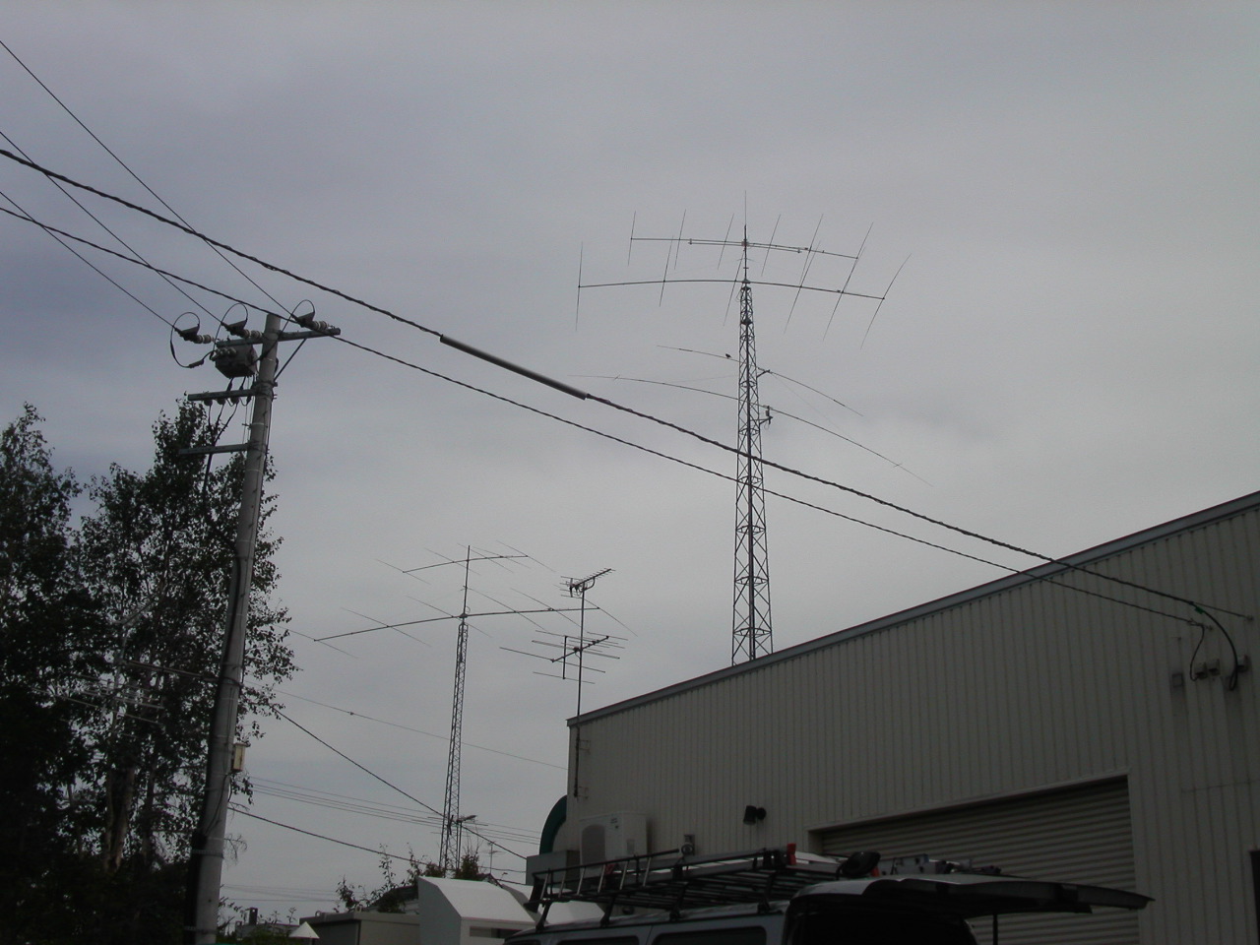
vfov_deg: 37.7
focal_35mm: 38
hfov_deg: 49.0
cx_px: 630
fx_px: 1383
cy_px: 472
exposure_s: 1/1000
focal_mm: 7.8
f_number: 8
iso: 100
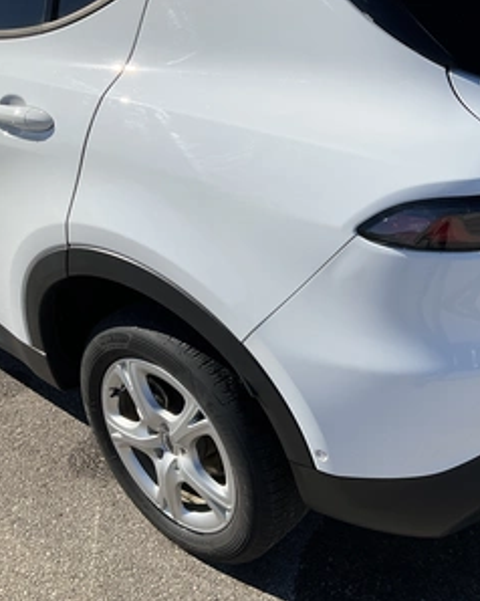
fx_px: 675
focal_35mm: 38
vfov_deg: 48.0
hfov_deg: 38.3
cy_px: 300
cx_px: 351
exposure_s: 1/2959
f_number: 1.8
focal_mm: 3
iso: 25
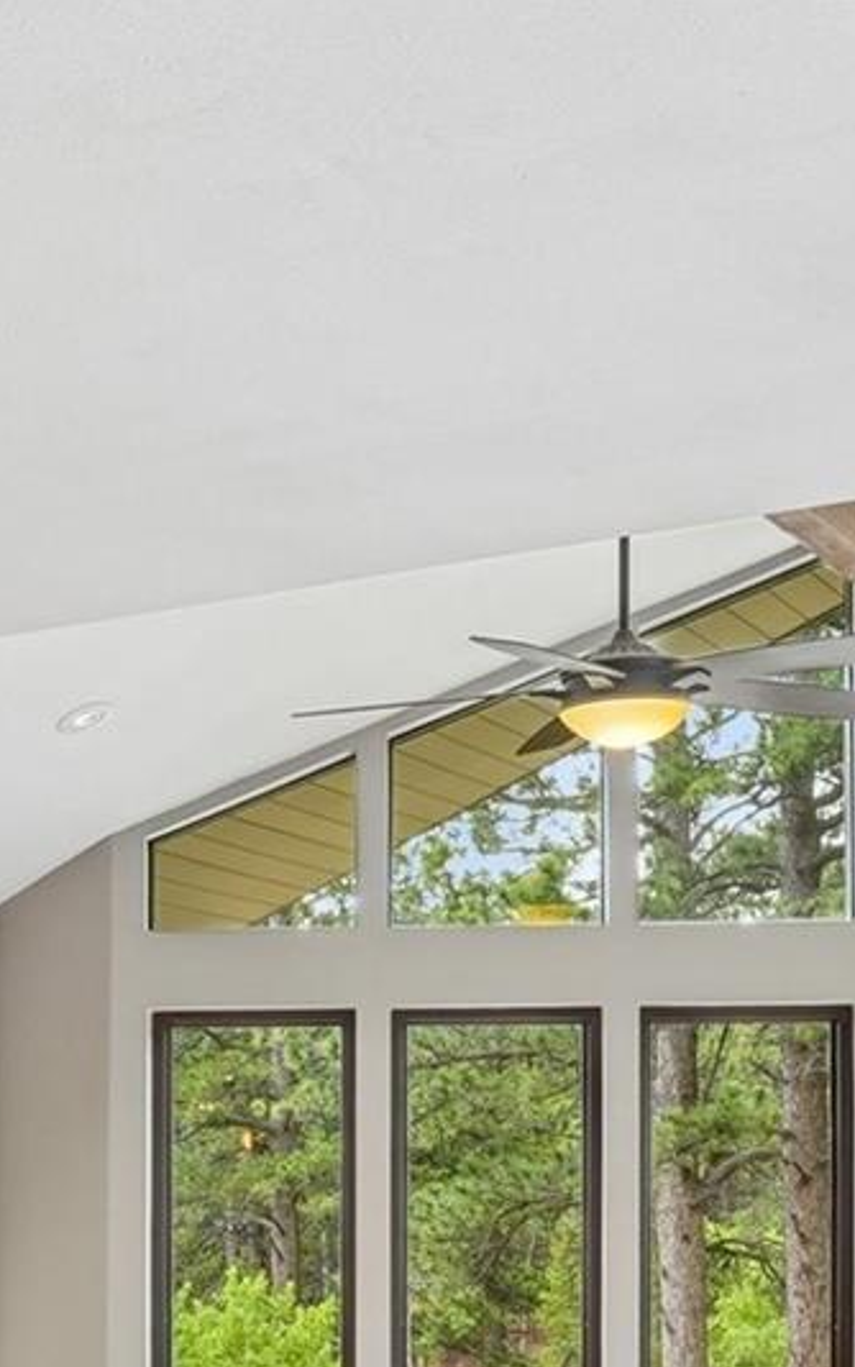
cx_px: 38
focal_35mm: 60
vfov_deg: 33.1
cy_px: 1134
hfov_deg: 21.2
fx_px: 2218
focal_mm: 13
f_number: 8
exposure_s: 1/20
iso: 500
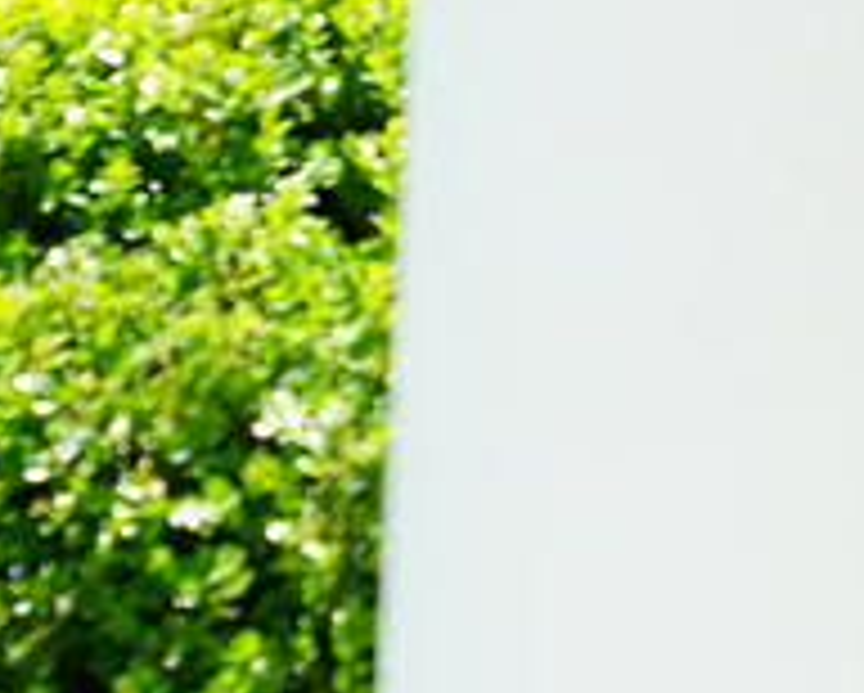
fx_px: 8959
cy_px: -504
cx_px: 2138
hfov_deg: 5.3
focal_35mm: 350
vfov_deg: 4.4
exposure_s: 1/500
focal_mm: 70
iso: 250
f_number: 4.5
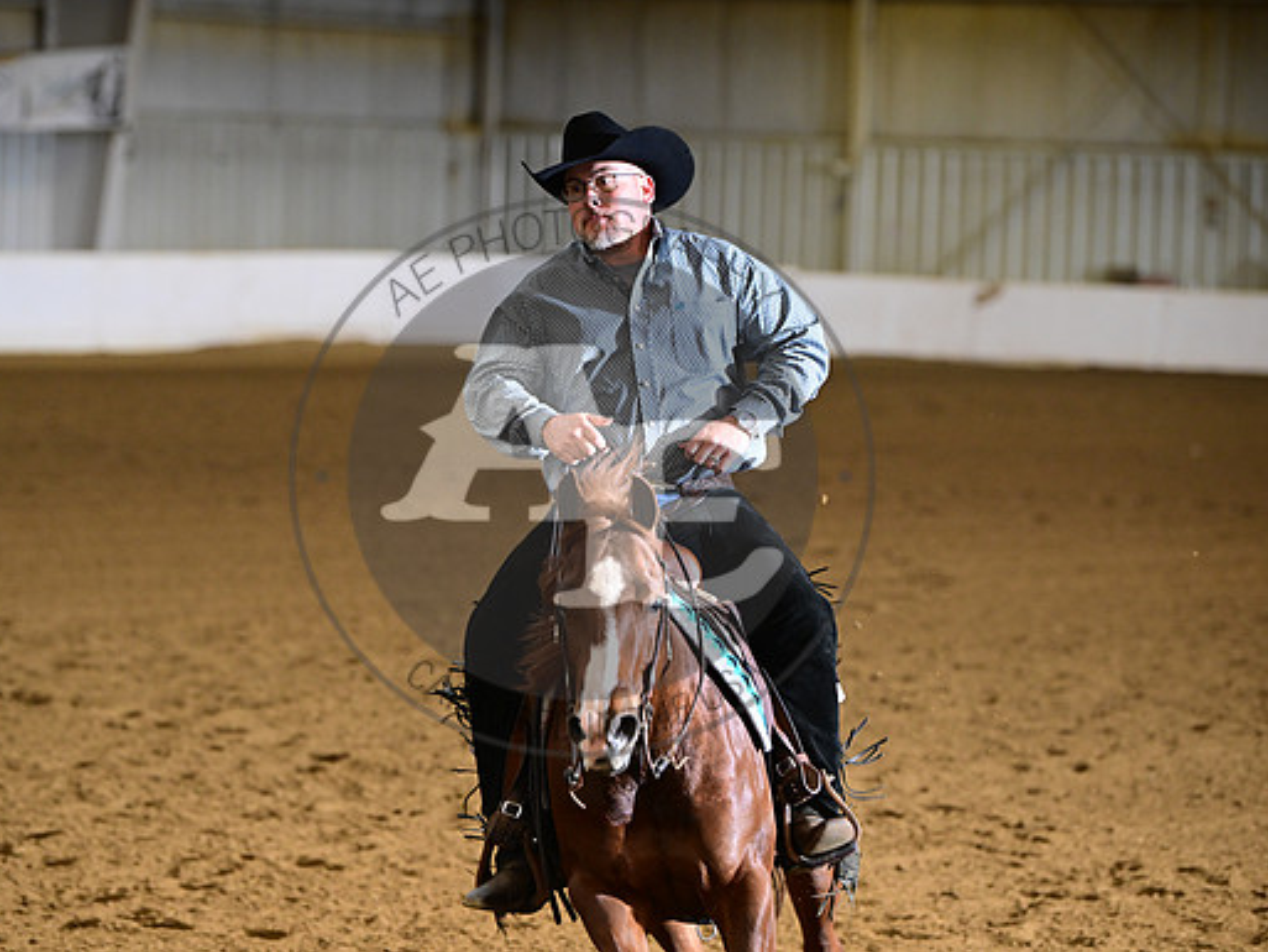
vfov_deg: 8.5
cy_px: 476
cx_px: 581
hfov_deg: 11.4
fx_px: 6375
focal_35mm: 174
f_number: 4
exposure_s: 1/200
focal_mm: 160
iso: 2500
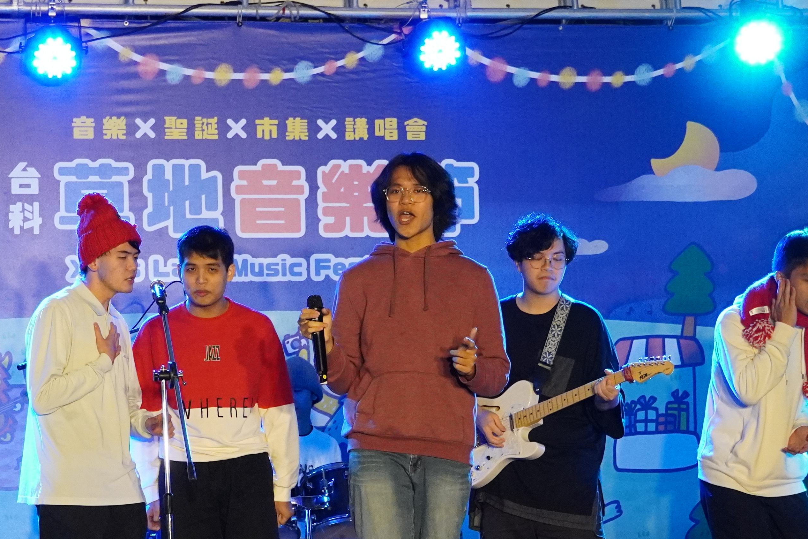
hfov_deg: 18.5
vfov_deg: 12.4
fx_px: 2473
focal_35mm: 110
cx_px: 352
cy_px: 338
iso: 3200
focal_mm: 31
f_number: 4.5
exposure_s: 1/160
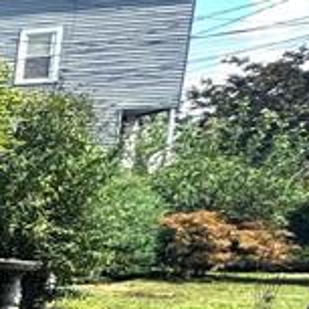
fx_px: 838
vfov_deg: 20.0
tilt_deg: -7.4
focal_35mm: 83
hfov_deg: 10.5
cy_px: 339
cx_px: -697
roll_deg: -1.1
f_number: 2.2
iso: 50
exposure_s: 1/1063
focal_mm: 2.22
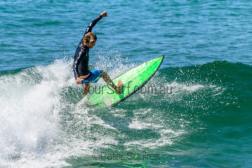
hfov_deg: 1.9
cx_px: 108
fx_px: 7706
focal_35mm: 1101
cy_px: 97
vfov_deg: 1.3
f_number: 11
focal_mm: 800
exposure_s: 1/2000
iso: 1000
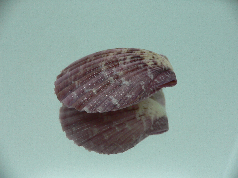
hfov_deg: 52.6
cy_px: 89
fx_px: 241
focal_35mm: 35
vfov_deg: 40.7
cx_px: 119
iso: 80
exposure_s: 1/60
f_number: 2.8
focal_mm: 4.6
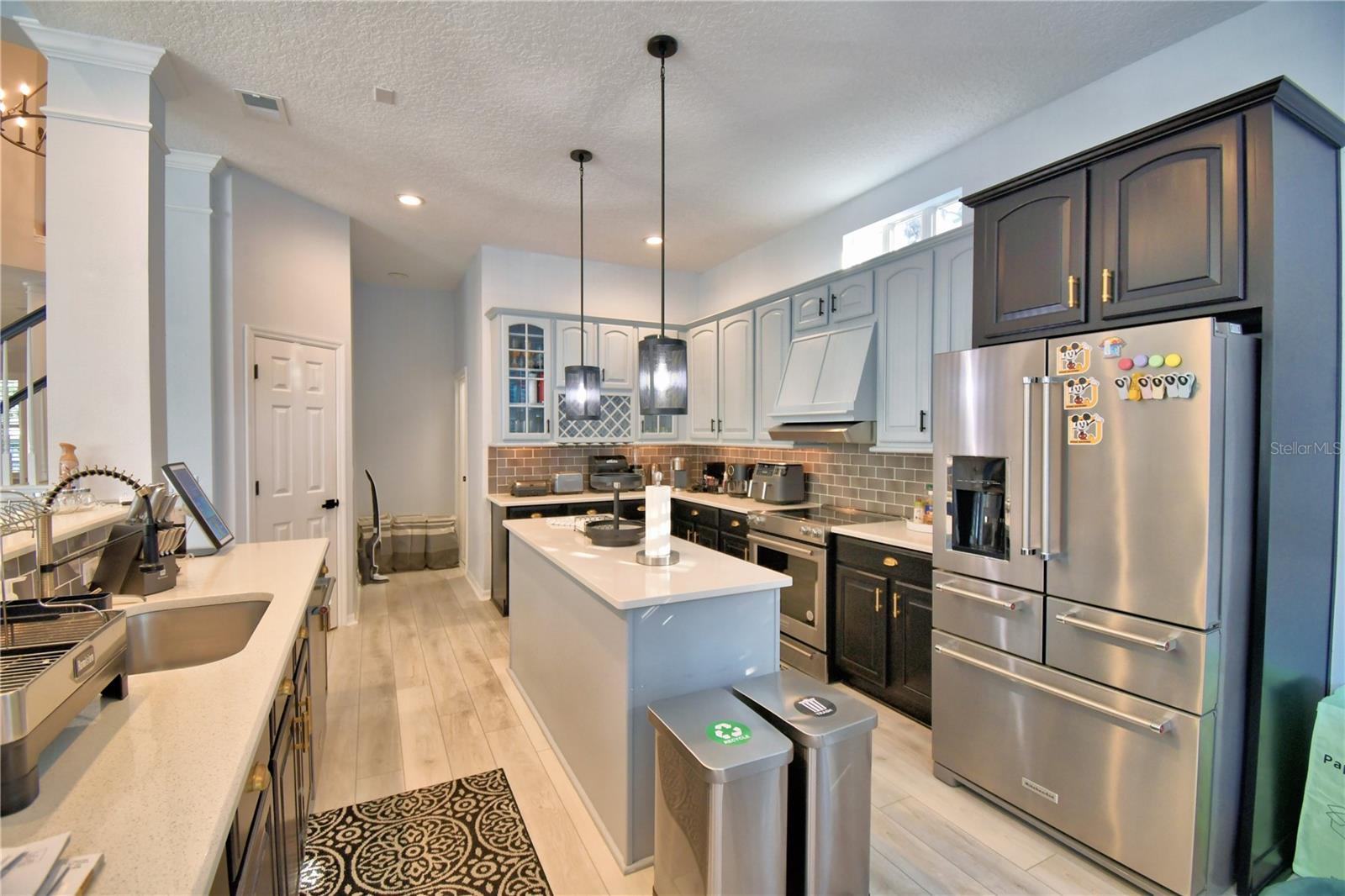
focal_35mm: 15
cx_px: 672
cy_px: 448
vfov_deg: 77.3
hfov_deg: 100.4
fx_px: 560
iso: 400
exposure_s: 1/50
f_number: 4.5
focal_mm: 10
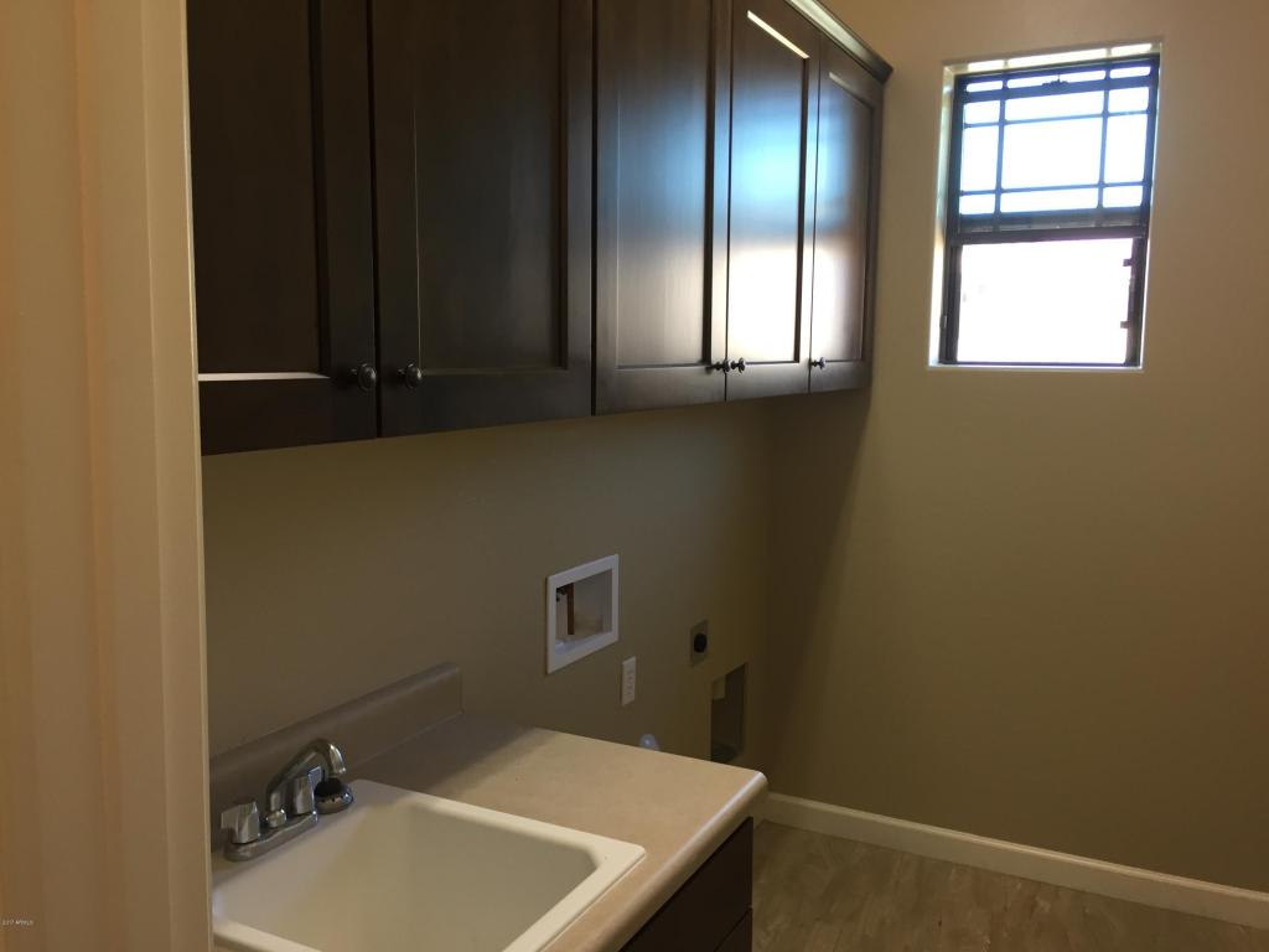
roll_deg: -0.3
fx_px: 1063
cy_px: 476
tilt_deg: -5.5
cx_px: 634
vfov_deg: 48.2
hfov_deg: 61.7
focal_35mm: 29
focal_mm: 4.15
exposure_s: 1/30
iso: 64
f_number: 2.2
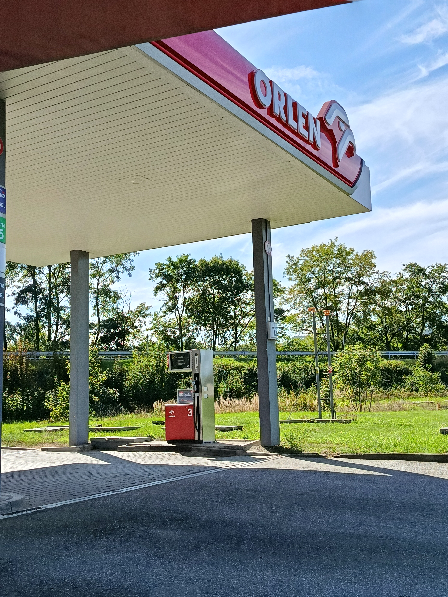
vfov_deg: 49.0
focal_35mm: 38
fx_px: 656
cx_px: 224
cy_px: 298
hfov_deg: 37.7
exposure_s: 1/555
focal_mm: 5.24
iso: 51
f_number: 1.7
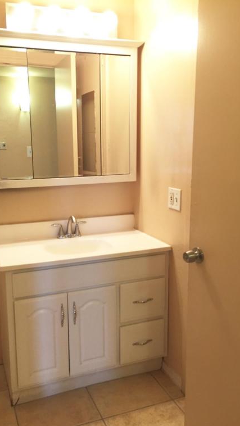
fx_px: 362
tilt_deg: -10.7
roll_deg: +0.6
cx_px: 93
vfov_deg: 61.0
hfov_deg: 36.5
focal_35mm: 32
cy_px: 215
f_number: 2.2
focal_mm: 4.15
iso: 125
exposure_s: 1/30
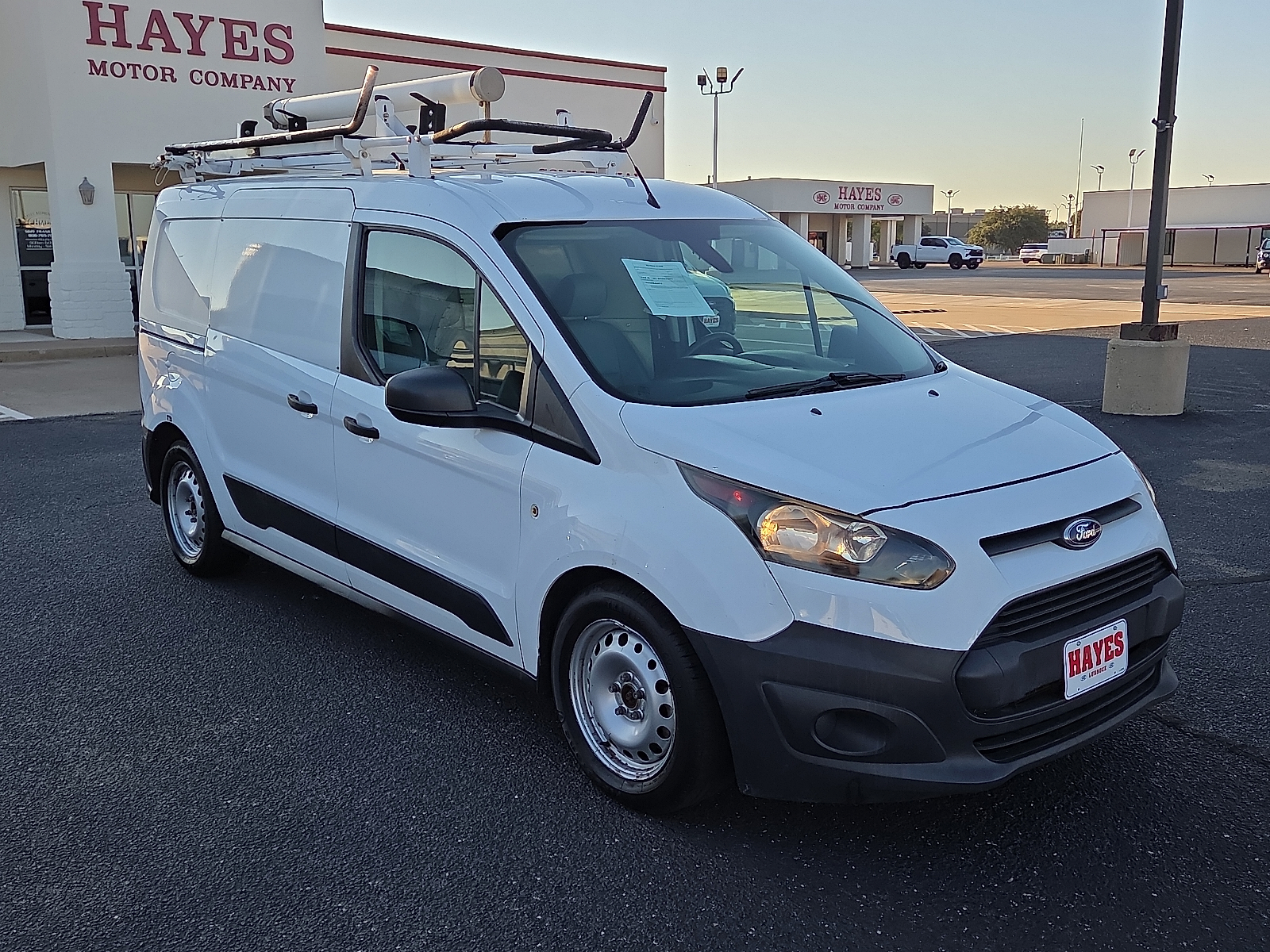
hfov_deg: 56.8
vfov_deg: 44.2
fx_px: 1174
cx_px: 635
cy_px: 476
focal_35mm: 32
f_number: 1.8
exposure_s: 1/1250
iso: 25
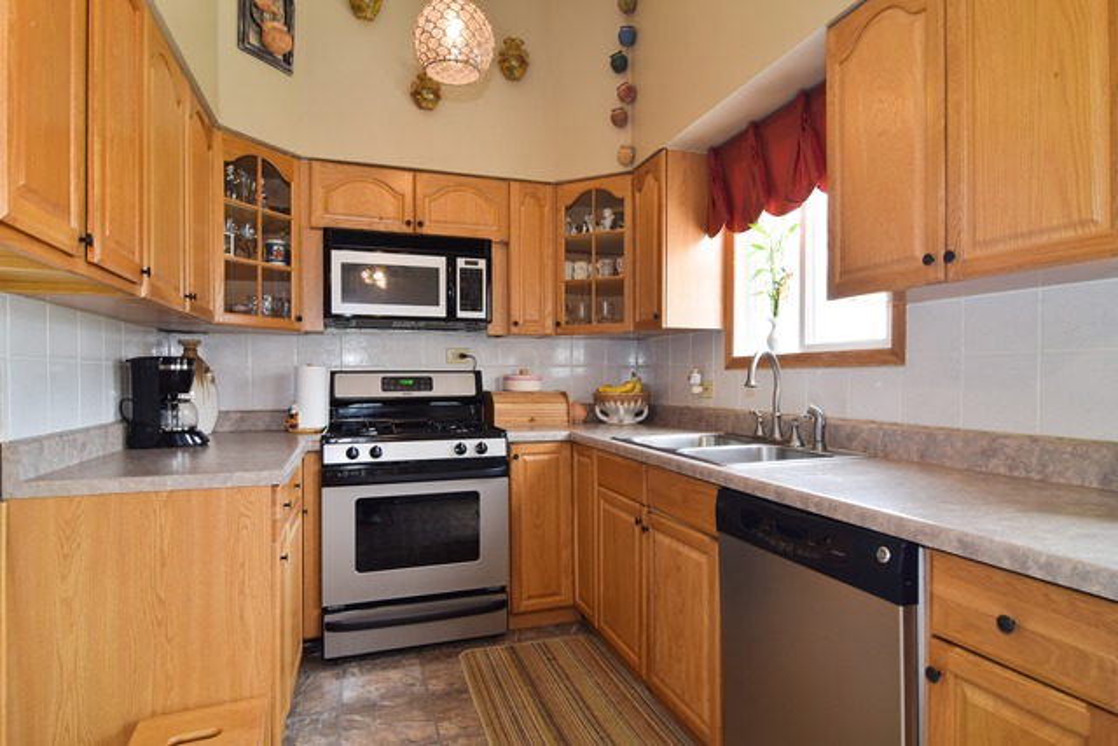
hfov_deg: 90.0
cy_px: 373
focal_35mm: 18
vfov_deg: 67.4
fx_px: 559
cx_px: 559
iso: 200
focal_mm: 12
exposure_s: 1/10
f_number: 8
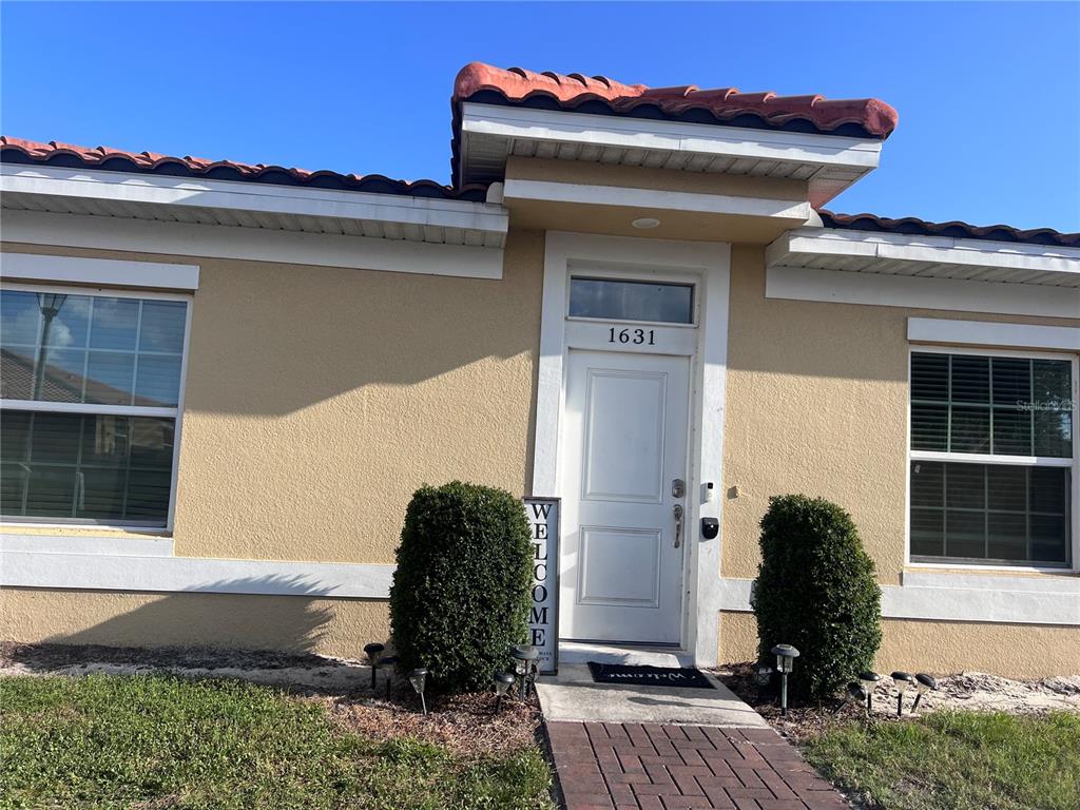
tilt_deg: +5.4
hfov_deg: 67.3
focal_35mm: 26
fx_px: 811
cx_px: 540
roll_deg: -3.1
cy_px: 405
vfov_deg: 53.1
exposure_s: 1/3460
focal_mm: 5.7
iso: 50
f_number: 1.5
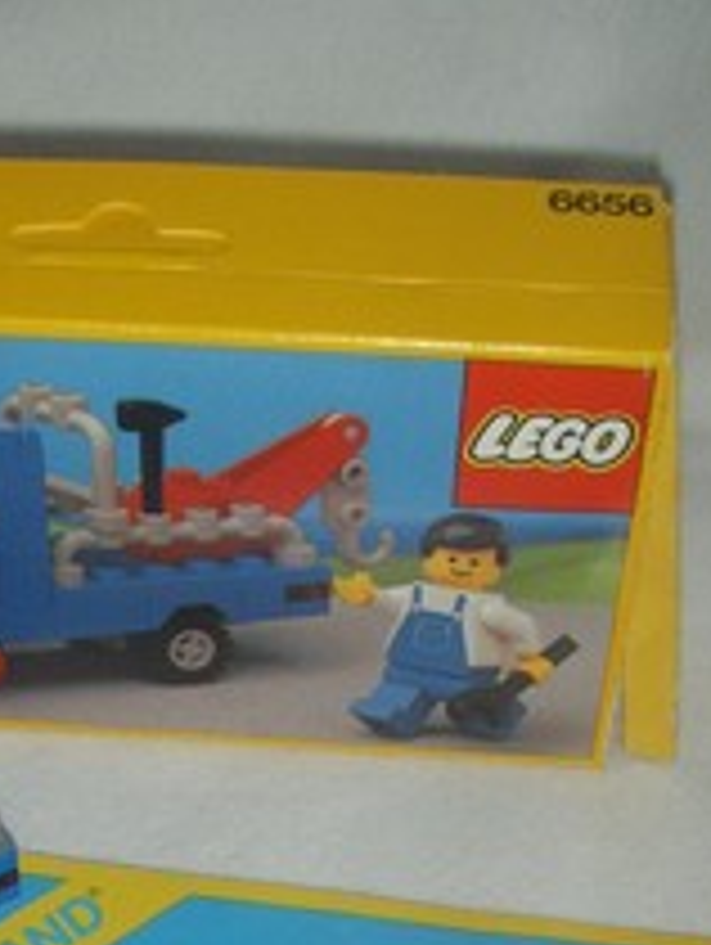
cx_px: 144
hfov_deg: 16.5
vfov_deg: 21.3
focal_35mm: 89
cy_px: 918
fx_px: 2432
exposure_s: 1/45
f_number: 3.5
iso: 100
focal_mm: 6.6
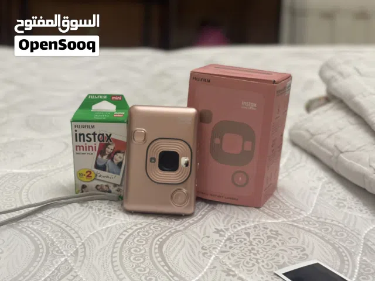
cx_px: 188
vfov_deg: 22.9
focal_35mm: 64
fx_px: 693
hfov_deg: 30.3
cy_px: 140
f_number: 2.2
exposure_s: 1/33
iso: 320
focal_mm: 7.5
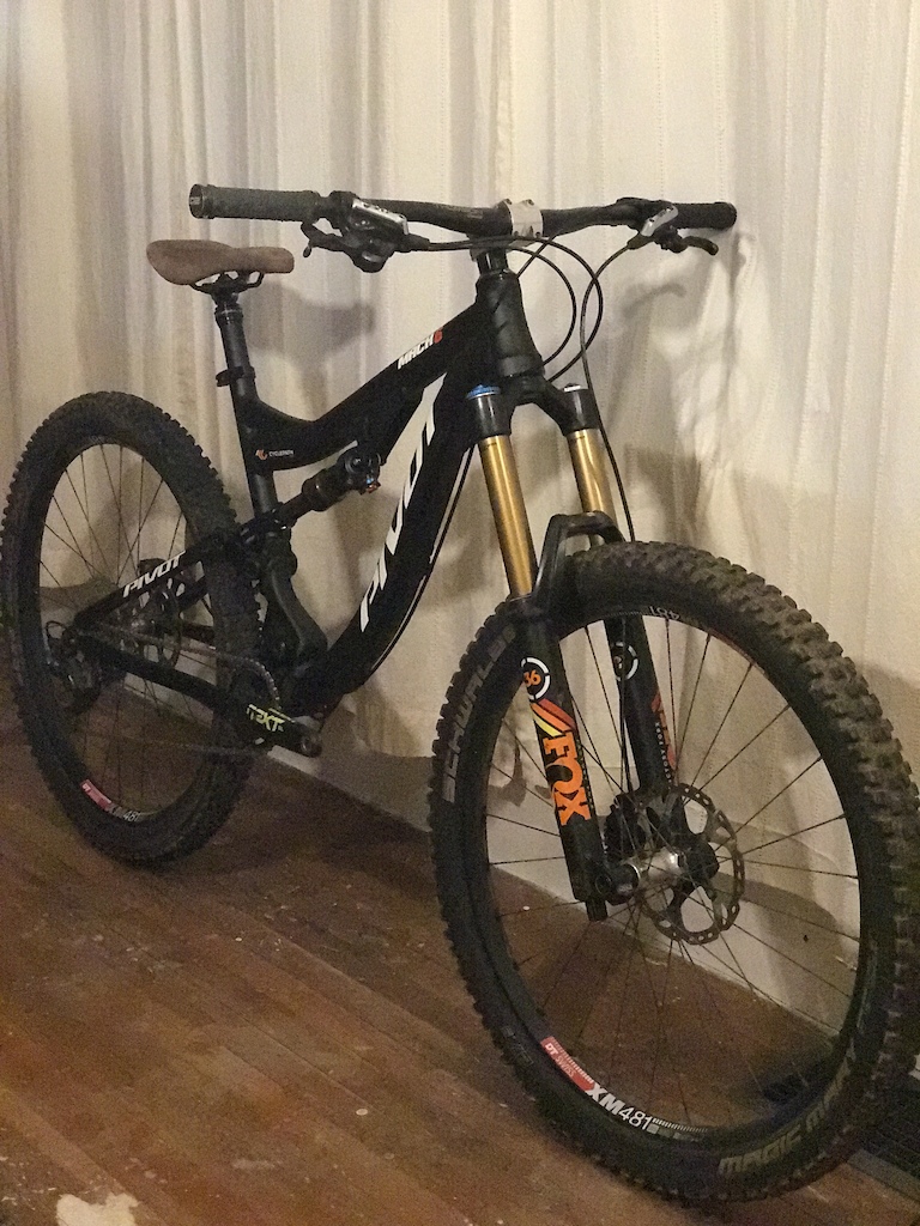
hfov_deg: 25.7
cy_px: 613
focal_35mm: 57
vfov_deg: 33.8
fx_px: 2020
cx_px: 460
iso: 1250
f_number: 2.8
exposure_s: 1/60
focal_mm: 6.6
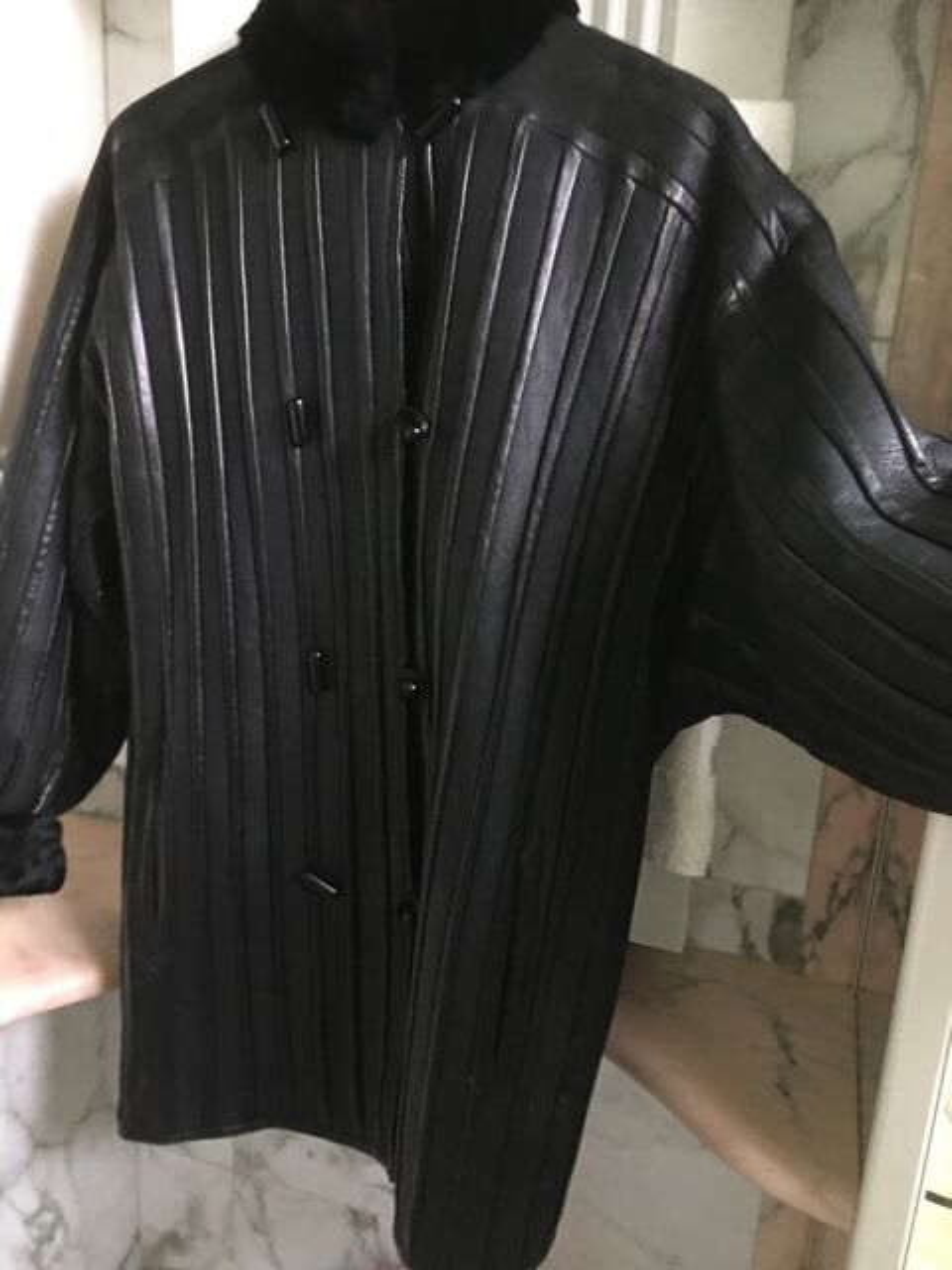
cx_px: 476
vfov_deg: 61.7
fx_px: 1063
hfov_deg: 48.2
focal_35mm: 29
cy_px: 635
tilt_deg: -13.0
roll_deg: -2.6
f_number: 2.2
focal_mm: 4.15
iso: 100
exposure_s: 1/4
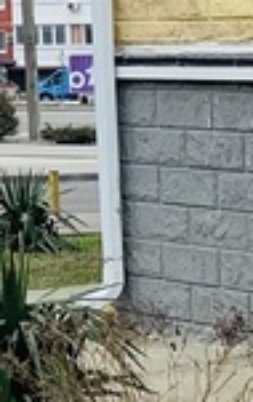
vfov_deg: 11.4
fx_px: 1998
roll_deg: +1.1
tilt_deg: +4.3
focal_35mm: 182
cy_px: -16
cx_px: -589
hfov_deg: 6.4
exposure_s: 1/802
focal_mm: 4.25
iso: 25
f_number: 1.8
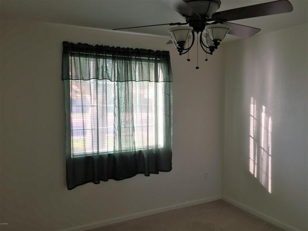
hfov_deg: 61.7
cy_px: 116
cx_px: 154
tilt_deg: -4.1
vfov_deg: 48.2
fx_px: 258
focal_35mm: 29
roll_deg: -0.5
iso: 32
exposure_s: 1/30
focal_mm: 4.15
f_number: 2.2
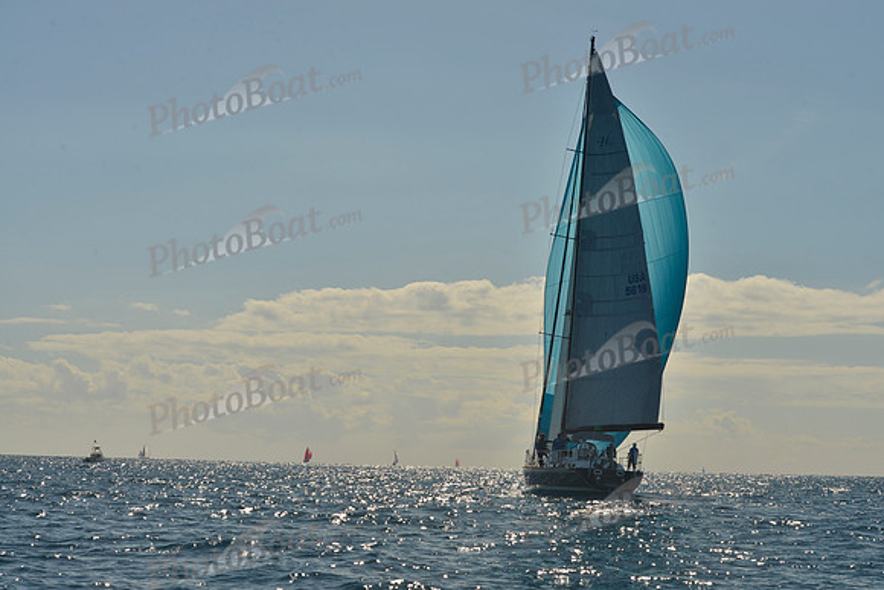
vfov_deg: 19.5
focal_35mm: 70
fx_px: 1719
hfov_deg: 28.8
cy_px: 295
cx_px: 442
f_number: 11
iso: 200
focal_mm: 70
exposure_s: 1/500
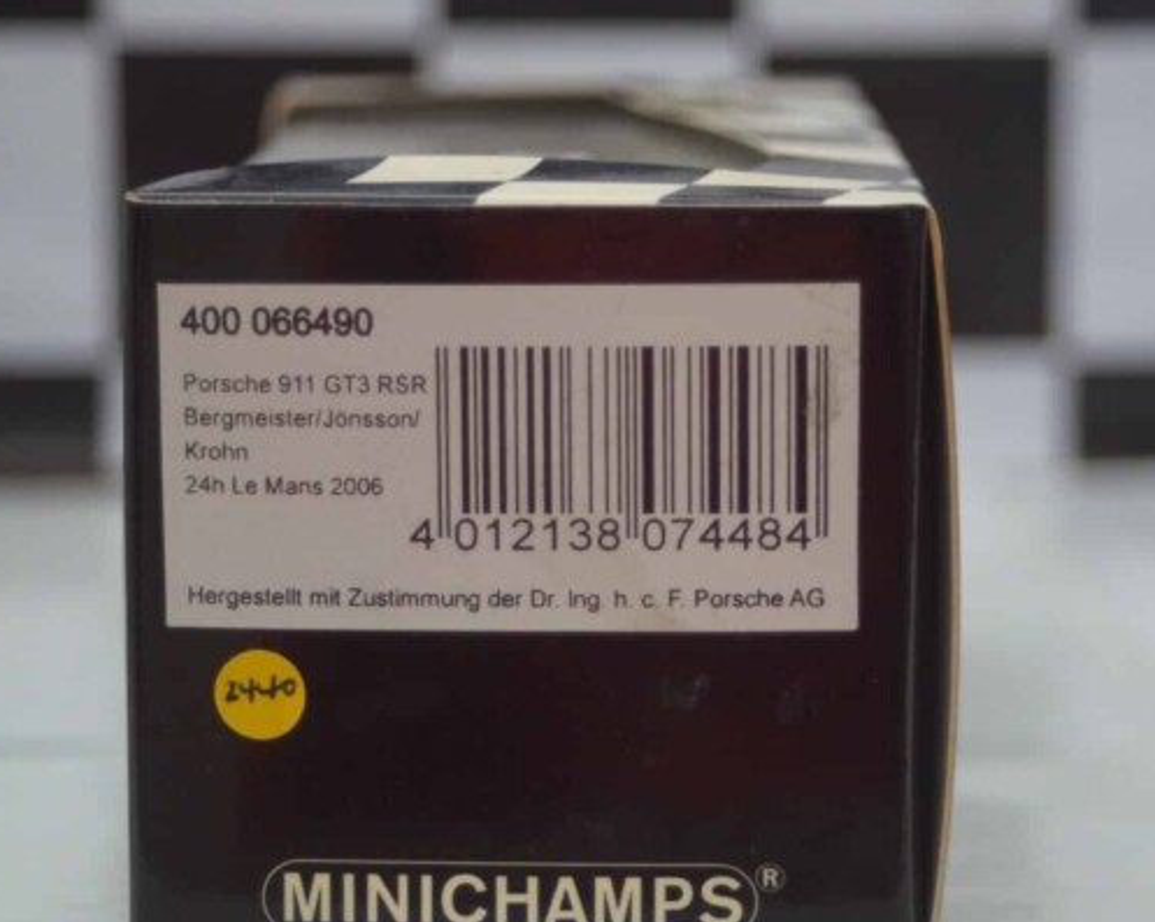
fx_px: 4065
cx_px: 665
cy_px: 462
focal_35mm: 119
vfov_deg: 12.9
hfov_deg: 16.2
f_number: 5.6
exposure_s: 1/160
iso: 2000
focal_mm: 70
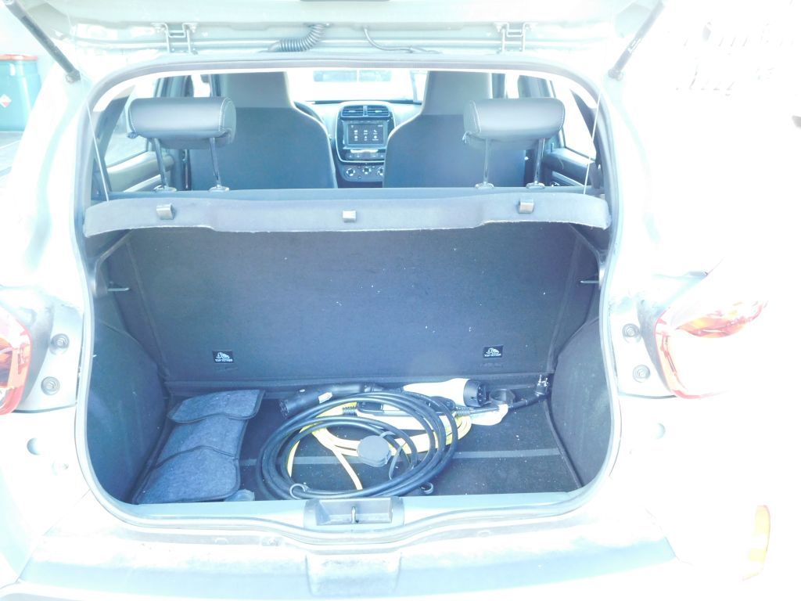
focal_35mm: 30
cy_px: 300
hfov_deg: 60.0
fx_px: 694
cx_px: 400
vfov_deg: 46.8
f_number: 3.2
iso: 360
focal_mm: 5.3
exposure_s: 1/30
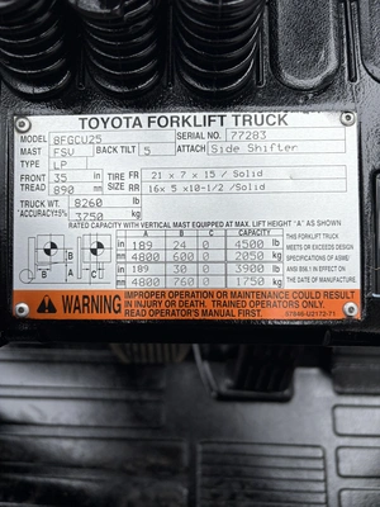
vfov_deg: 67.3
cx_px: 190
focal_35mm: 26
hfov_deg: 53.1
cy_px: 254
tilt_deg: -70.4
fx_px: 381
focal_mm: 5.96
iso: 50
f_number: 1.6
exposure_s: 1/1550
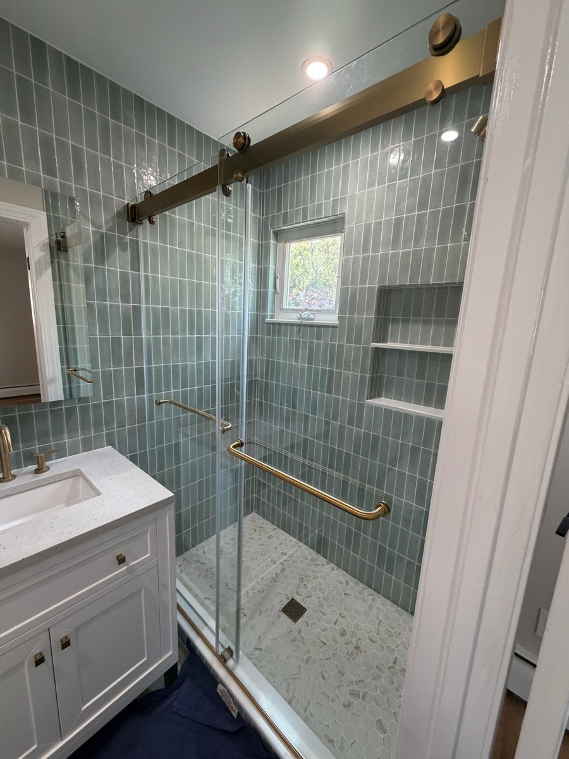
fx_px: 307
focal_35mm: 14
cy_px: 380
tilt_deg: -11.6
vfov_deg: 102.1
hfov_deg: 85.7
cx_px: 284
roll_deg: -1.4
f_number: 2.2
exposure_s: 1/60
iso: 200
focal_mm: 2.22
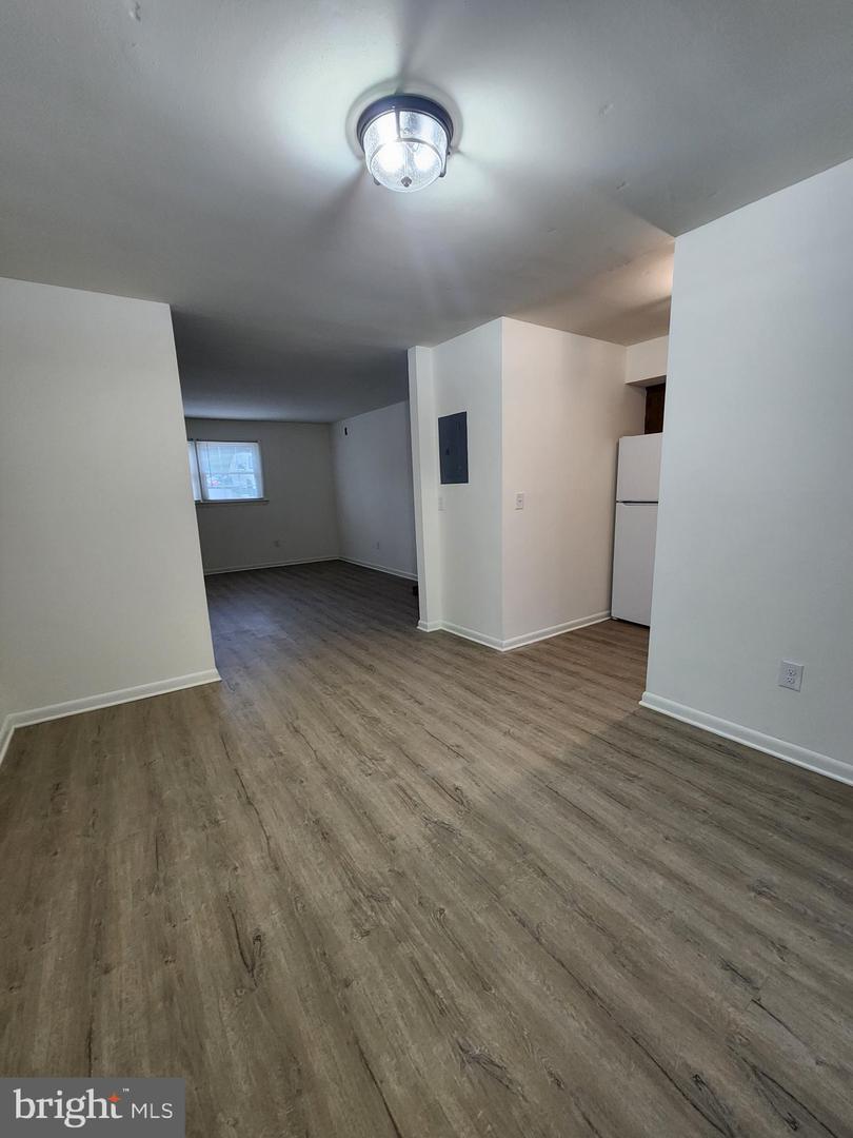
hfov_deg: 89.9
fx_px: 427
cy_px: 569
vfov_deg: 106.2
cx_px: 426
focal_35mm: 13
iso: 320
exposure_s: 1/30
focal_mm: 2.2
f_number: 2.2
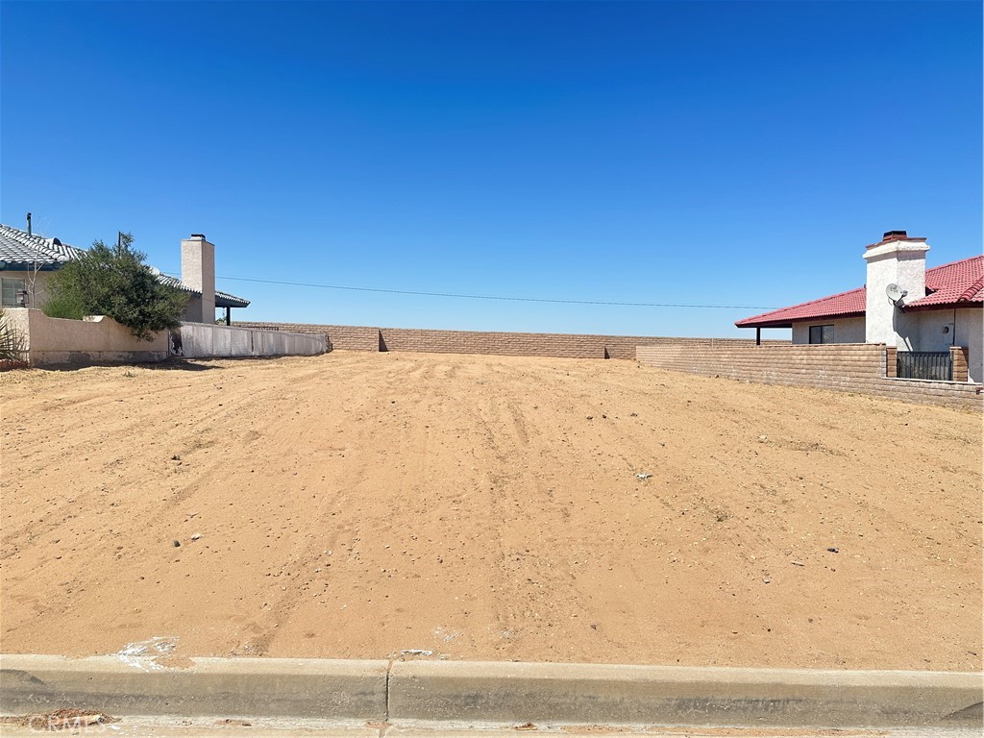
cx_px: 492
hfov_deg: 71.6
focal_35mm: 24
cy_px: 369
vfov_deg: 56.8
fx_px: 682
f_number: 1.78
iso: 80
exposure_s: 1/4545
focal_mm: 6.86
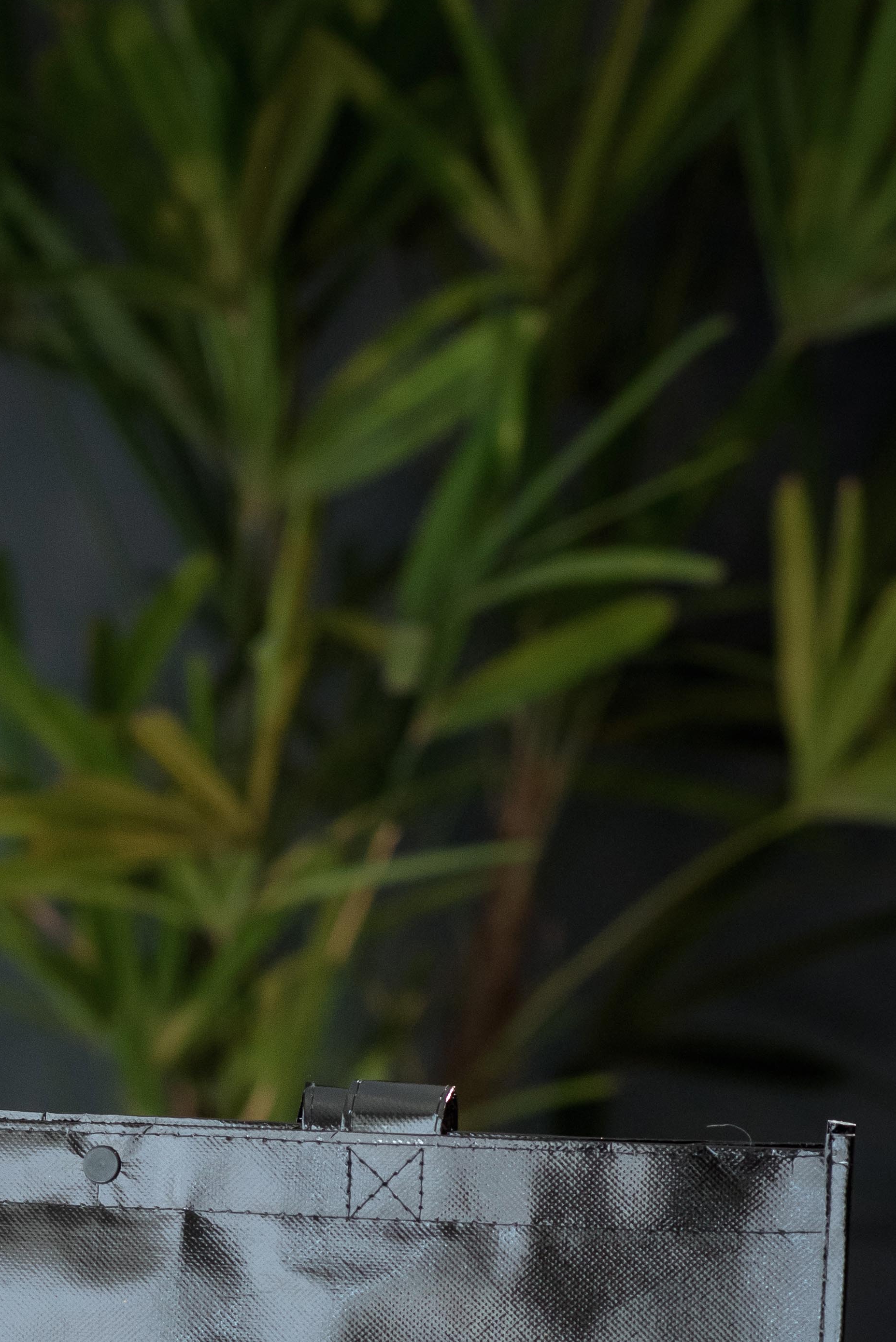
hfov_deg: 7.4
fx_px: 6863
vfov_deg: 11.1
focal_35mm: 184
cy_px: 1349
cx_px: -52
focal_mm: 85
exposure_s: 1/160
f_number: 4.5
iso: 1250
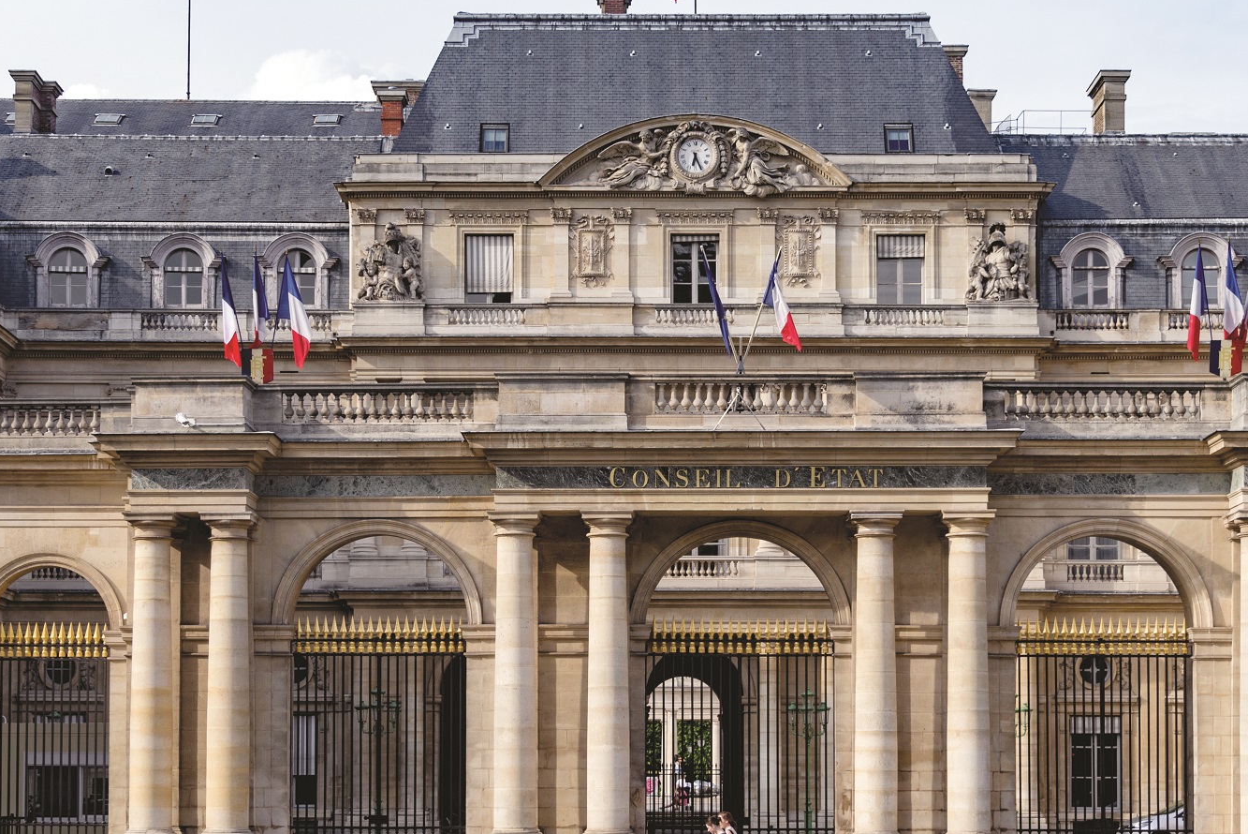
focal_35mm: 72
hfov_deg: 28.1
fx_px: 2497
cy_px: 382
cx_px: 648
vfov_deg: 18.9
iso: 160
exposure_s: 1/250
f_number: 8
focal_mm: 48
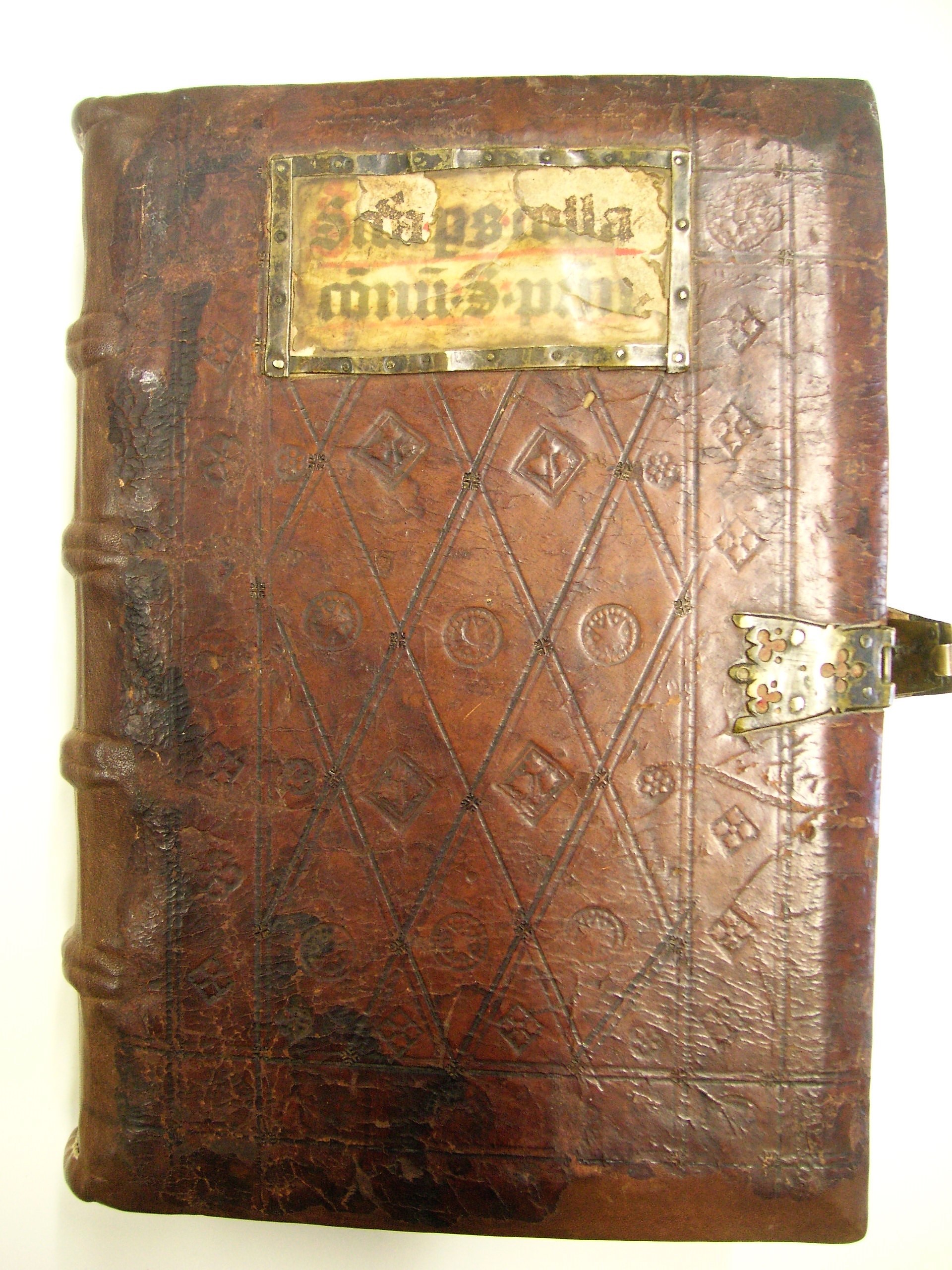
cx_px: 476
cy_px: 635
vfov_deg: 50.1
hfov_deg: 38.7
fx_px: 1357
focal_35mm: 37
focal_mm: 6.1
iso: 100
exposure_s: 1/20
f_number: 2.8
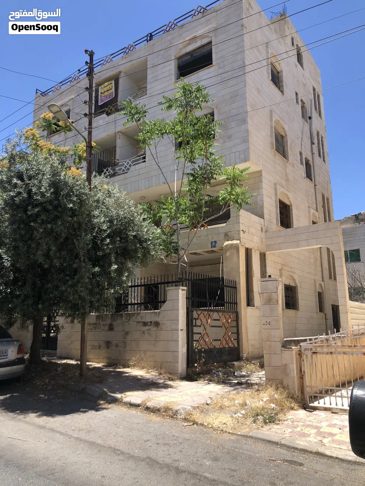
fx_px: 394
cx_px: 182
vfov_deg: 63.4
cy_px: 243
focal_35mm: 28
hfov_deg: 49.8
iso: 20
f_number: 1.8
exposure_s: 1/1200
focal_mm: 3.99
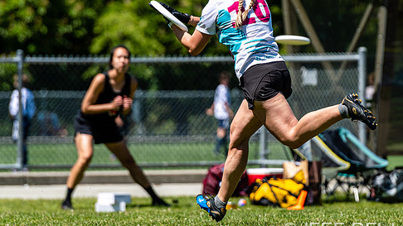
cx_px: 261
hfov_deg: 4.7
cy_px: 93
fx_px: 4935
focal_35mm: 462
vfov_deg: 2.6
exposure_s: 1/2000
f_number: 4
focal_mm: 200
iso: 100
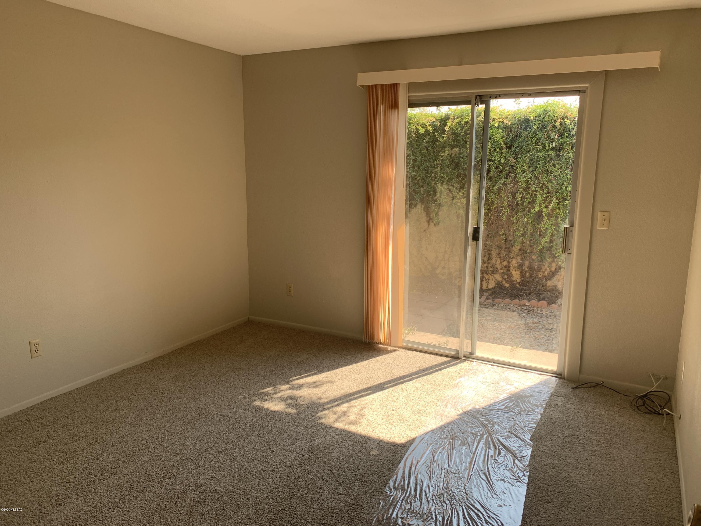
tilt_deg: -10.0
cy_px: 263
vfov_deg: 53.1
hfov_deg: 67.3
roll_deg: -0.9
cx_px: 350
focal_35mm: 26
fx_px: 527
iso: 25
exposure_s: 1/191
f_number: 1.8
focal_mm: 4.25
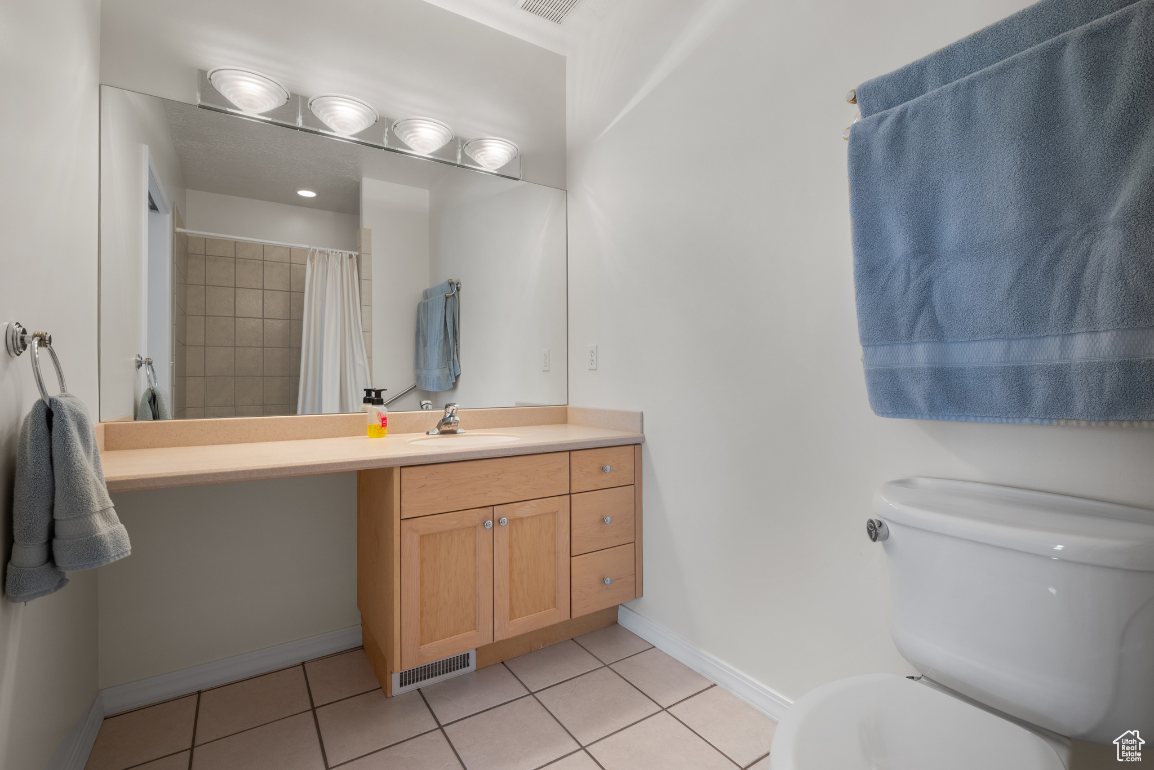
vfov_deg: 73.8
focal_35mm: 16
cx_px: 577
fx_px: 513
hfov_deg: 96.7
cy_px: 385
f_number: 8
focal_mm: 16
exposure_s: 1/1.67
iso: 500
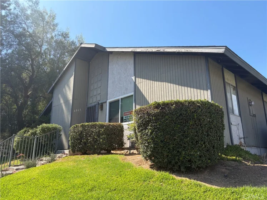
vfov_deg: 53.1
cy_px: 100
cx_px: 134
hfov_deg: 67.3
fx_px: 201
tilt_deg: +17.7
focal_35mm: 26
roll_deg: +2.3
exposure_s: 1/1667
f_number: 1.6
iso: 50
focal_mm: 5.96
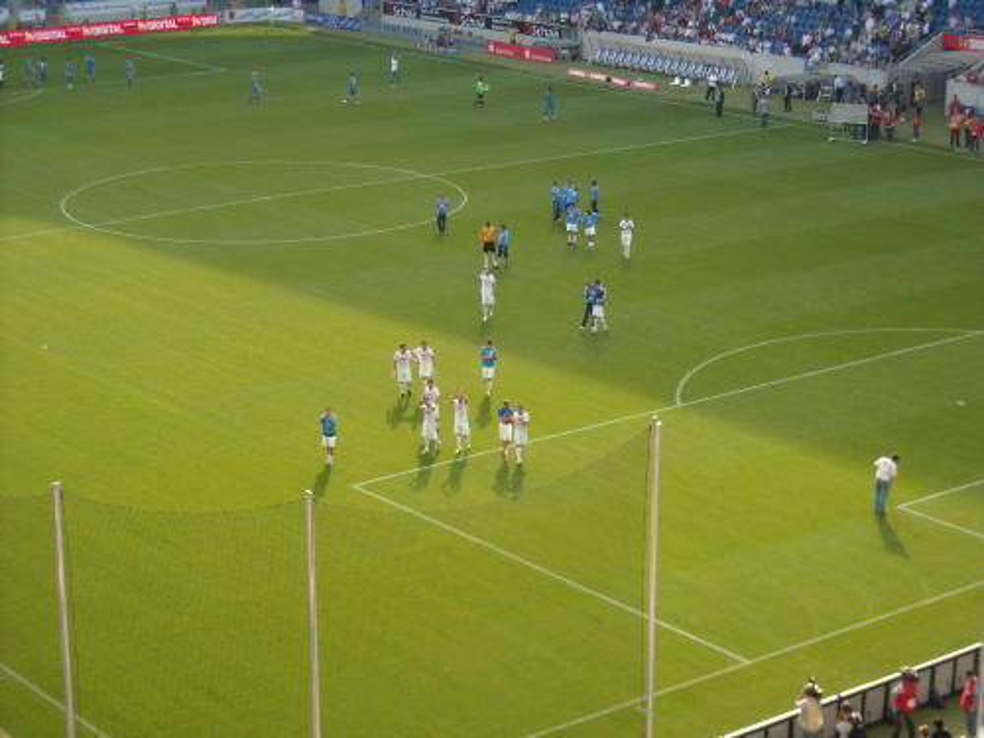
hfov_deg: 23.3
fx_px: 2388
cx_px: 492
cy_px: 369
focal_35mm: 84
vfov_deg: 17.6
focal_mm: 13.73
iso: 64
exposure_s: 1/100
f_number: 4.1
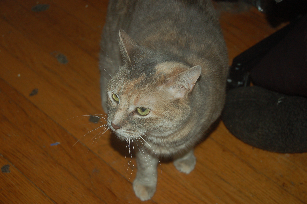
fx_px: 575
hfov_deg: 29.9
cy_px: 102
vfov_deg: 20.1
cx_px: 154
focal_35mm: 68
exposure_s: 1/60
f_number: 5.3
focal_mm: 45
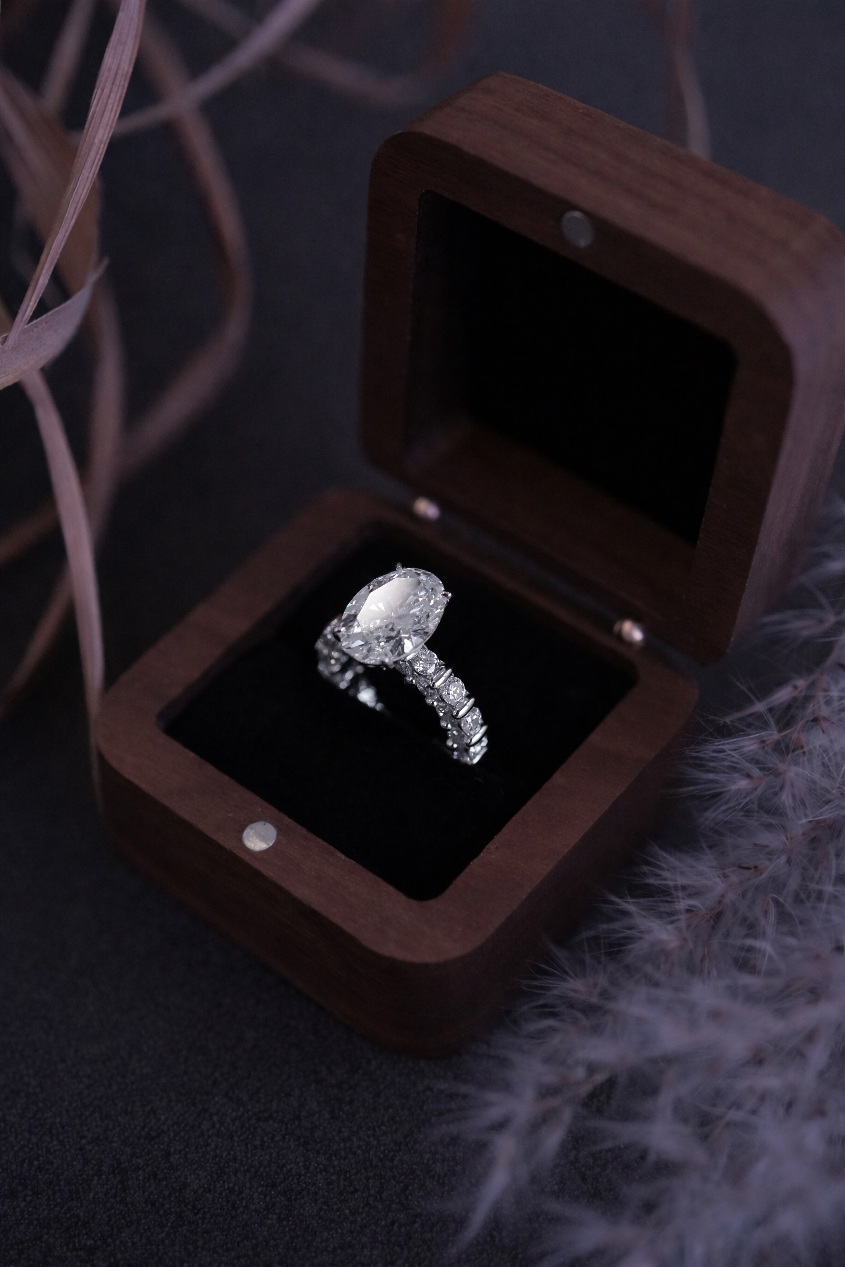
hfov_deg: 27.0
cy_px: 634
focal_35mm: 50
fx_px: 1760
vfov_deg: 39.6
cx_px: 422
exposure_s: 1/1600
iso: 2500
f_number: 3.5
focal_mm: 50
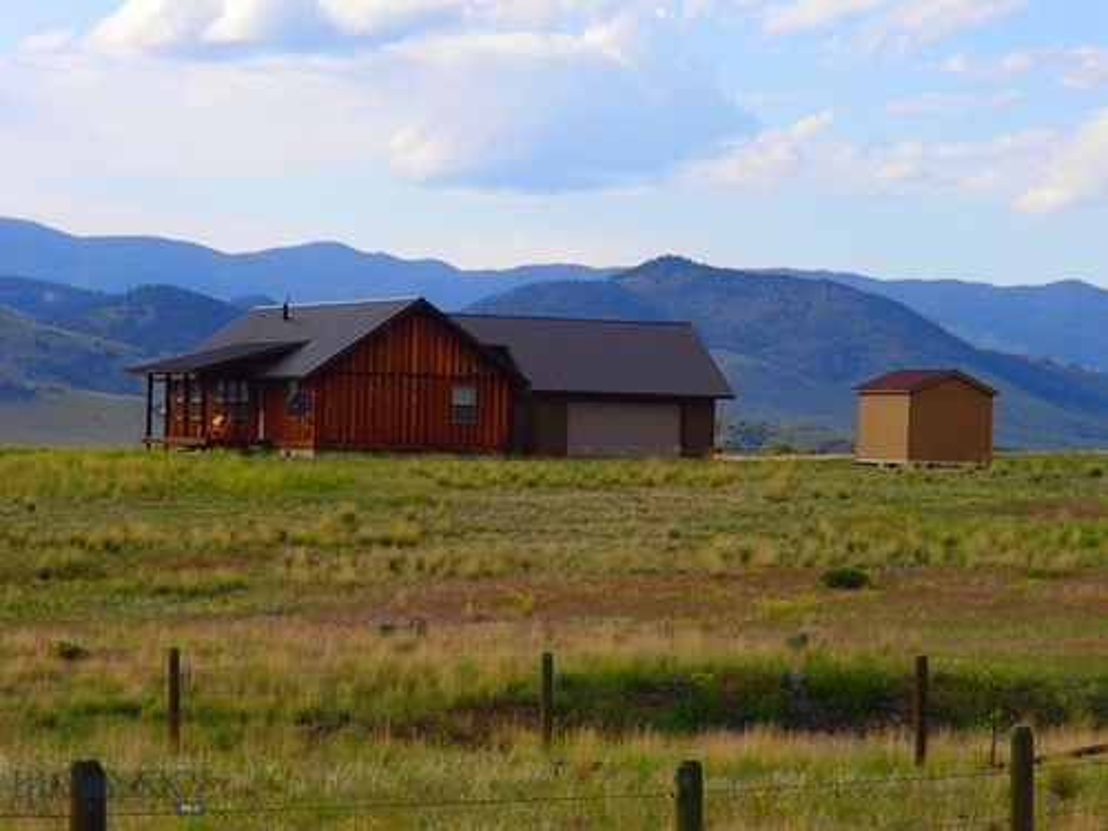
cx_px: 554
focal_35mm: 140
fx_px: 4481
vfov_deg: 10.6
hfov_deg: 14.1
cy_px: 416
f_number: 5.9
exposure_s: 1/400
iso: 100
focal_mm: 25
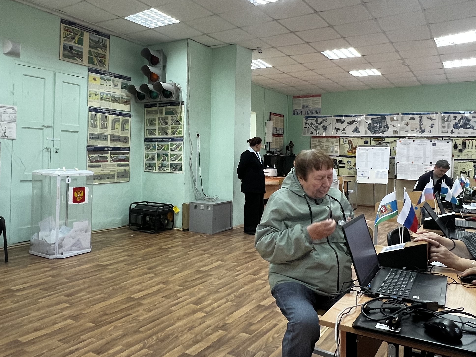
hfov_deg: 65.3
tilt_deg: +0.7
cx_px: 228
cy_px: 153
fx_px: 371
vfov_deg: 51.2
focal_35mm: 27
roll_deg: -0.5
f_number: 1.8
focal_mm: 1.57
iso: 160
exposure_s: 1/50
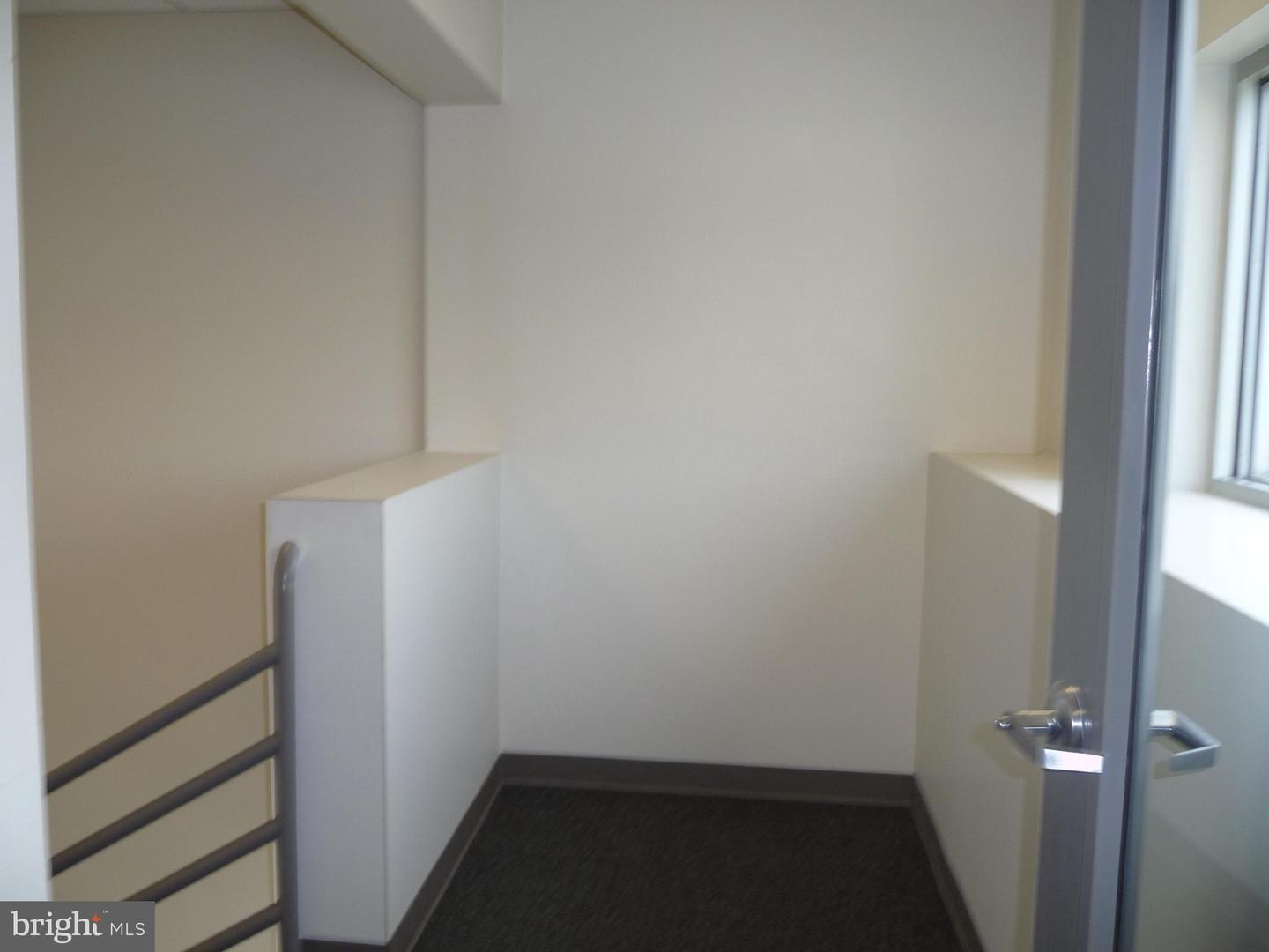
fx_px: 1173
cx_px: 634
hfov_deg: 56.8
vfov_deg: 44.2
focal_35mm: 32
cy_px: 476
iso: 100
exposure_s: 1/40
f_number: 3.5
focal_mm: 5.3
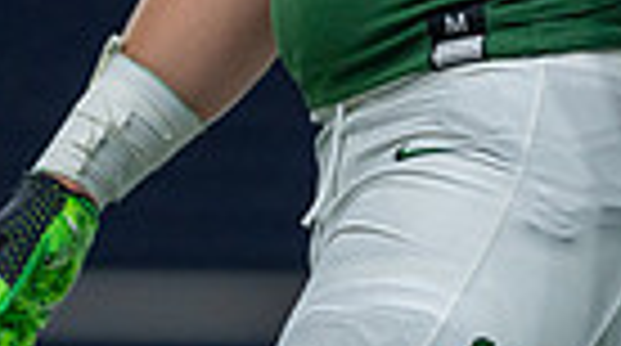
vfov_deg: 1.8
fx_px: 10913
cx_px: 465
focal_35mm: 664
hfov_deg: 3.3
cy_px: -353
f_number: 1.8
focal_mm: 135
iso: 1000
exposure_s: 1/2000
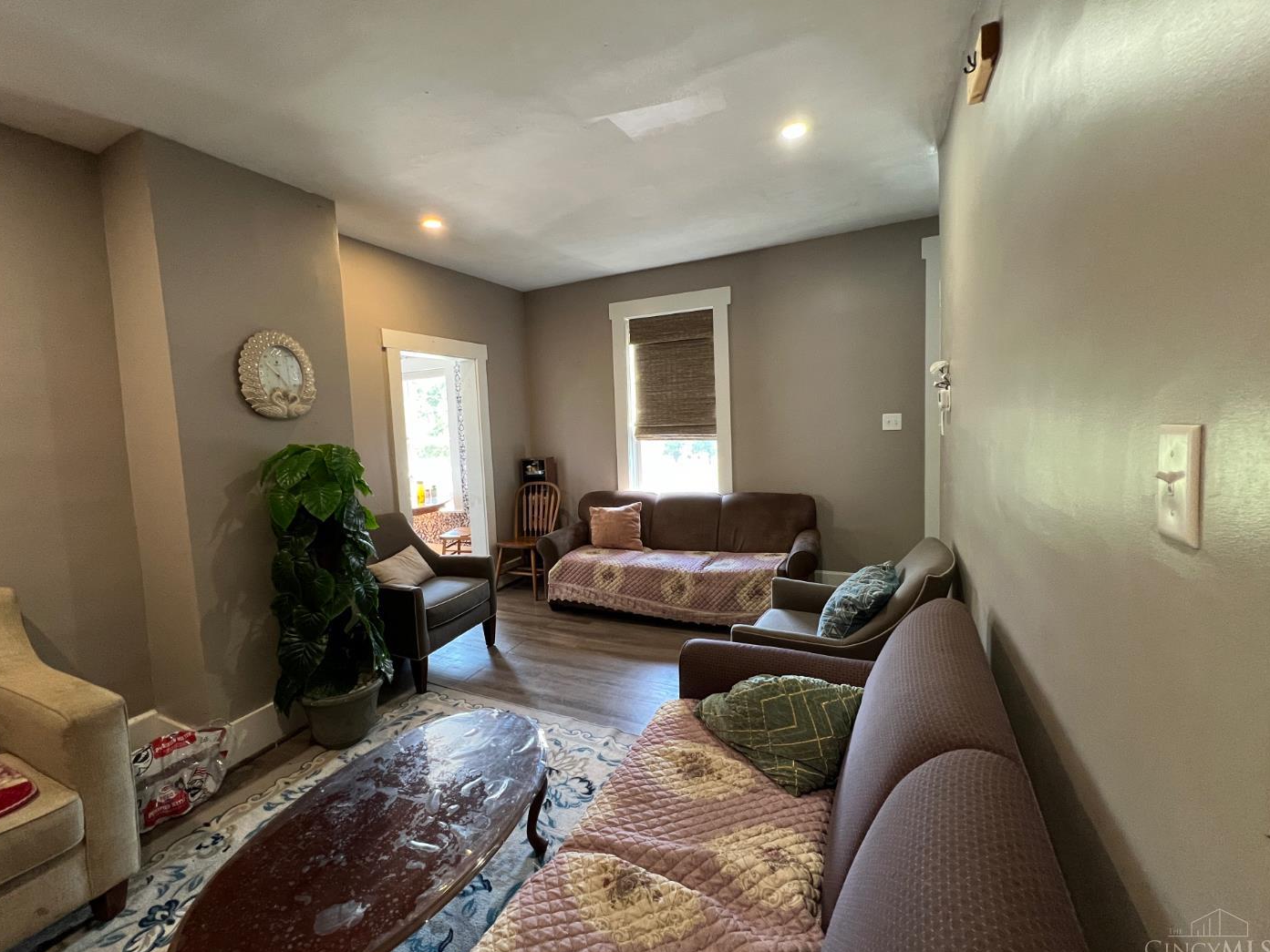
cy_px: 469
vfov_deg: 85.7
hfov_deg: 102.0
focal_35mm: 14
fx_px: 514
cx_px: 601
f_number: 1.8
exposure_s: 1/60
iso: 400
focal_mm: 1.57
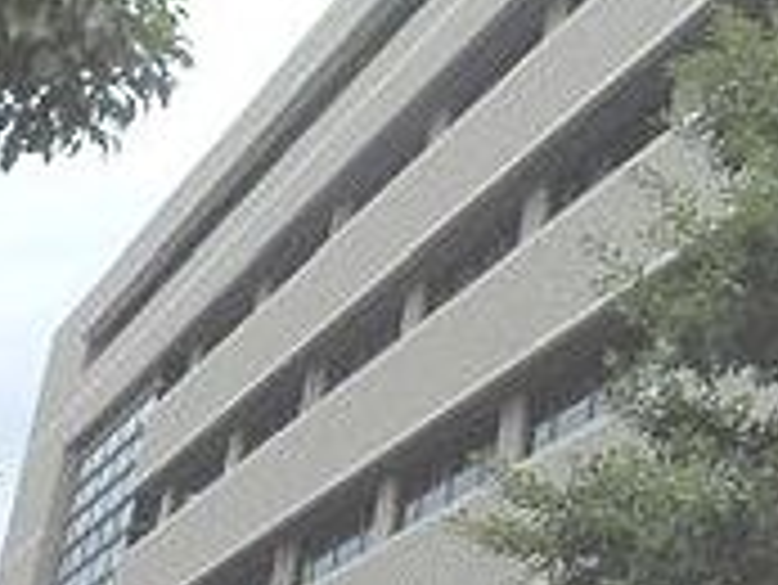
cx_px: 1232
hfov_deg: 19.8
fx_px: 1867
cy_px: -252
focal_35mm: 83
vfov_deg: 16.5
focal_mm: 4.2
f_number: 3
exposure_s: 1/800
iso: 80
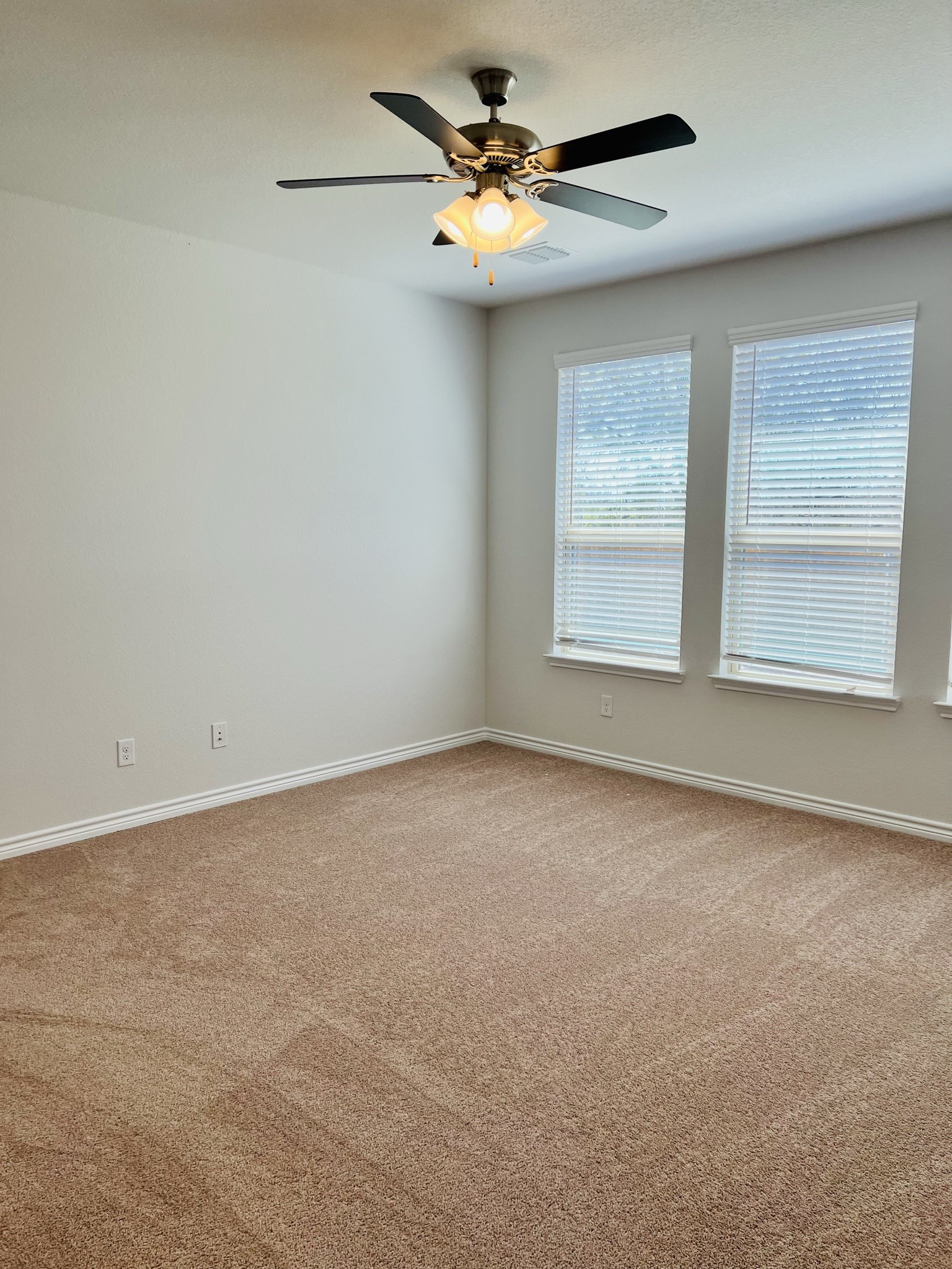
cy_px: 634
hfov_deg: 53.1
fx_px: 953
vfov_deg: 67.3
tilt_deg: -6.7
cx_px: 476
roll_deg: -0.4
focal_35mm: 26
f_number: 1.5
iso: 50
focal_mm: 5.7
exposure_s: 1/340
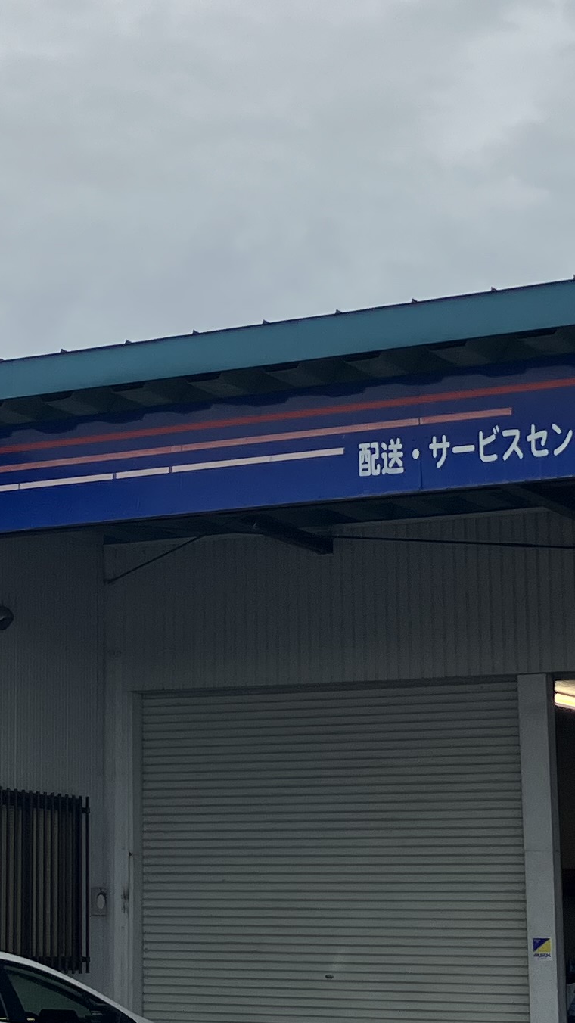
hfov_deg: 13.1
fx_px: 2468
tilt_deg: +10.3
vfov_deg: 23.4
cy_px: 477
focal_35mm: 91
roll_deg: -0.3
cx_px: -42
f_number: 1.8
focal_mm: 3.99
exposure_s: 1/631
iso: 32
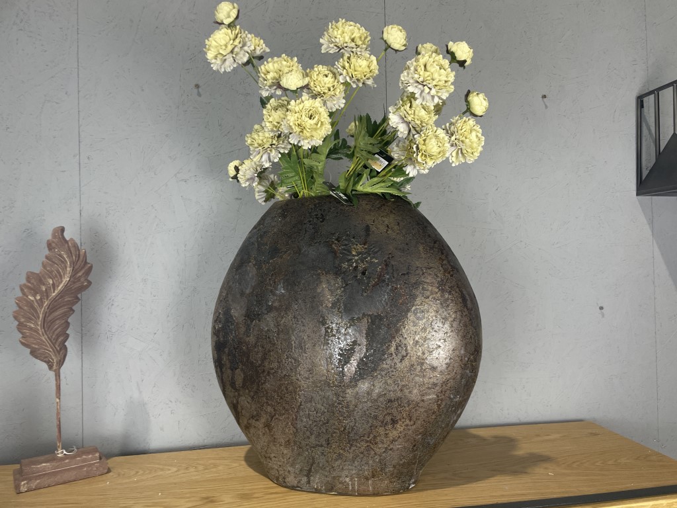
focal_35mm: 26
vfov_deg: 53.1
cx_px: 338
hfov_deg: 67.3
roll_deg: +2.1
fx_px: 508
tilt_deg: +1.6
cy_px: 254
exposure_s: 1/100
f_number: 1.6
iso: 100
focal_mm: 4.2
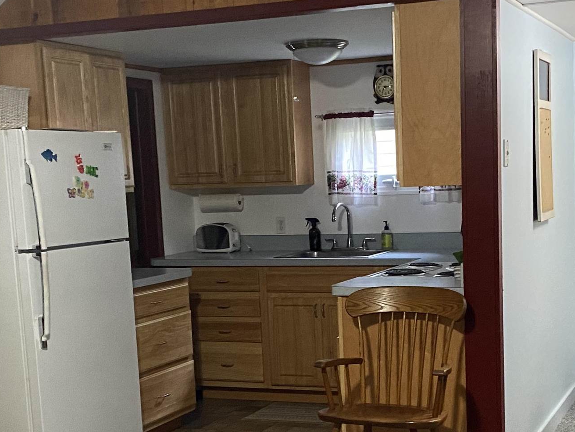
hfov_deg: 31.1
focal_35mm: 62
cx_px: 337
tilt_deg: -8.6
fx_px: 1030
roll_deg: +2.4
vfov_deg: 23.4
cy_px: 318
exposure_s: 1/40
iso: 500
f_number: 1.8
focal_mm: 4.25
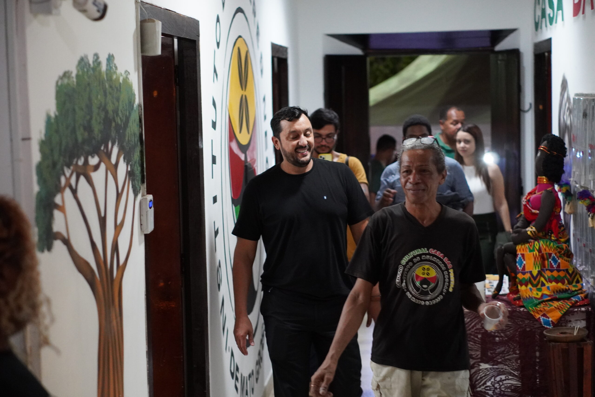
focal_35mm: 75
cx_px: 298
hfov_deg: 27.0
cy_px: 198
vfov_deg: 18.2
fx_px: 1240
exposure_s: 1/160
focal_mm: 50
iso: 3200
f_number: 2
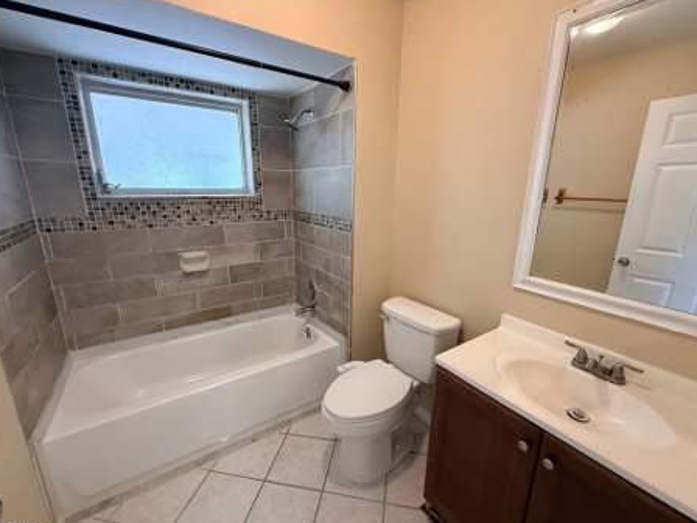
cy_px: 265
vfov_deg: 81.7
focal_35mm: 15
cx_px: 352
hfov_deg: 98.2
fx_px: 302
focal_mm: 2.22
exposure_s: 1/60
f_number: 2.2
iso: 400
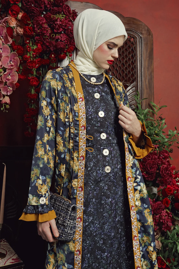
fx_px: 425
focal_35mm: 57
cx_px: 96
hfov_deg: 23.8
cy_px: 140
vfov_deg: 35.1
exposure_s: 1/80
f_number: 9
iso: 400
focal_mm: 50
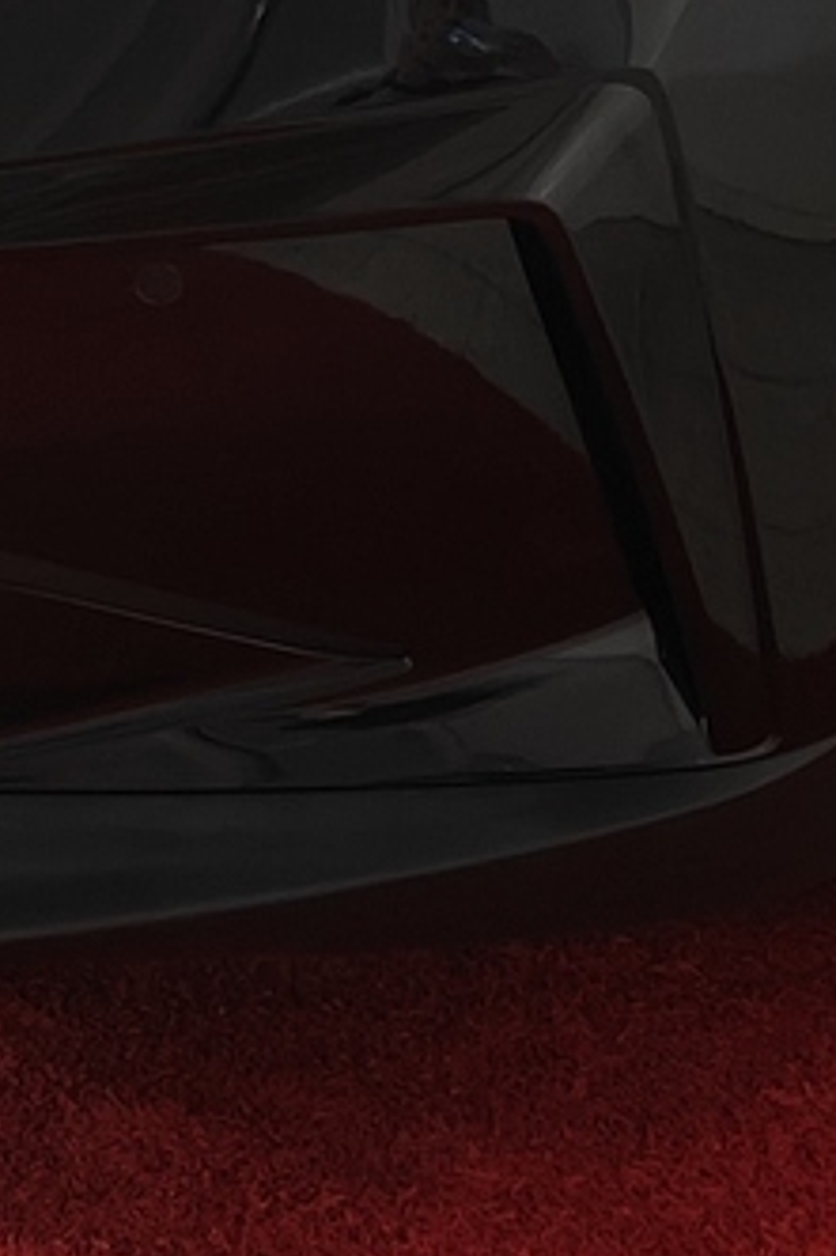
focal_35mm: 149
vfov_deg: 13.0
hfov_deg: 9.2
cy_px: -624
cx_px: 427
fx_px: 5195
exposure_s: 1/50
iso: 80
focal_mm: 5.59
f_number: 1.8
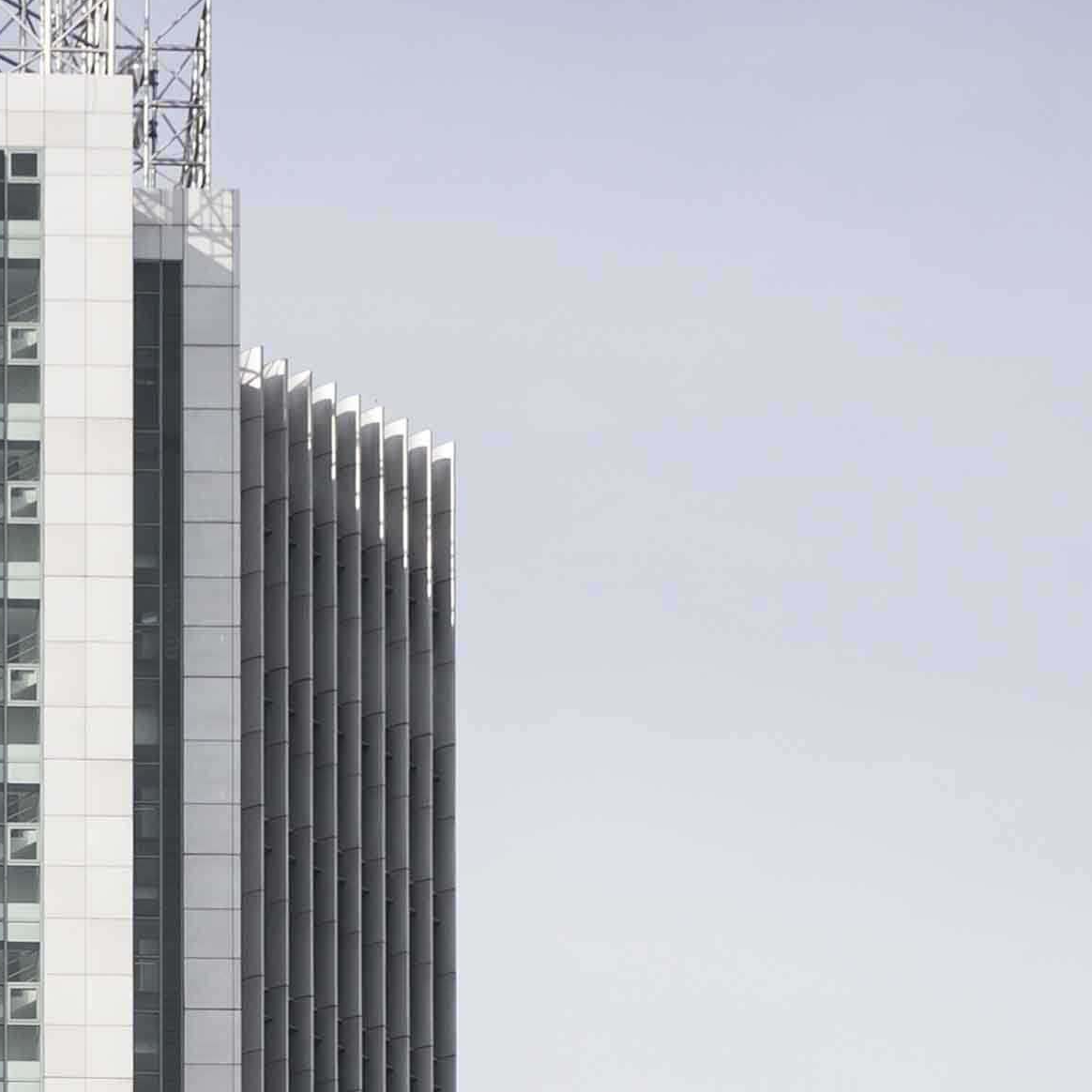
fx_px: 9208
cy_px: 1828
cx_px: -366
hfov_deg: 6.7
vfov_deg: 6.7
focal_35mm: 258
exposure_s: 1/800
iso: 64
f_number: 3.2
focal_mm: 48
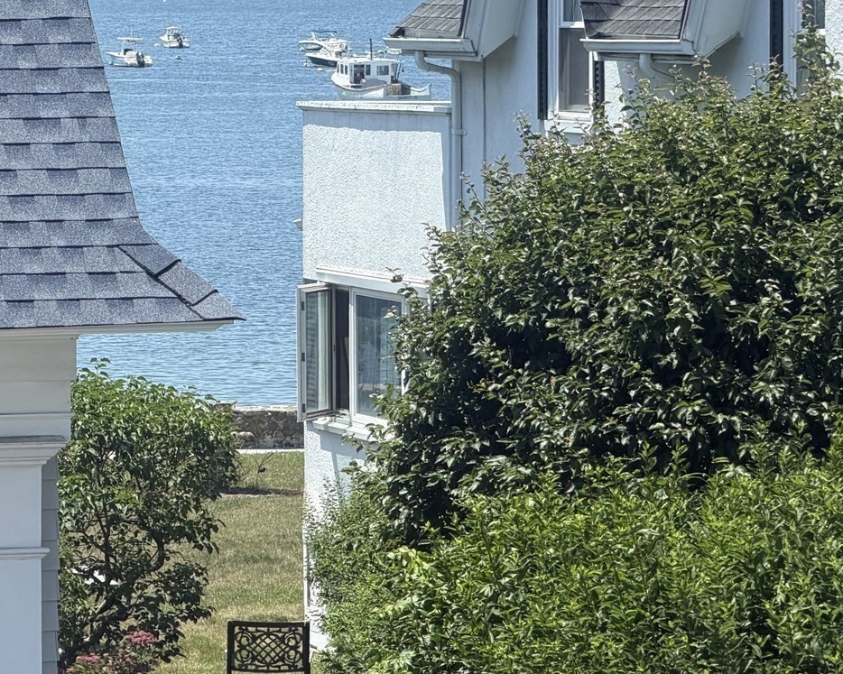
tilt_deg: -2.5
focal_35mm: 214
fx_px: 5339
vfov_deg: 7.2
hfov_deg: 9.0
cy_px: 173
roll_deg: +0.5
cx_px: 473
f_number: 2.8
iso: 50
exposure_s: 1/638
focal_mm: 16.89
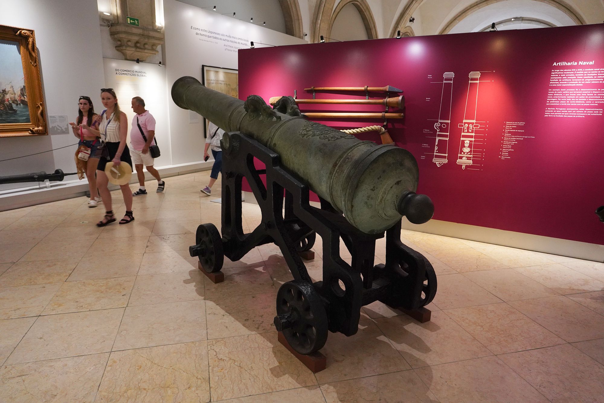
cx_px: 302
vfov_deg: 53.1
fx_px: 403
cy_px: 202
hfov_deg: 73.7
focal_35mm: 24
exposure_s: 1/80
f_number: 5
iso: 3200
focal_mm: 24
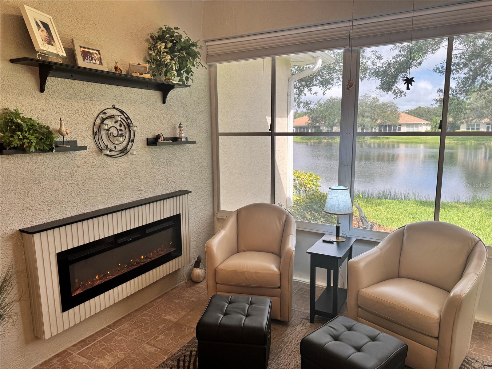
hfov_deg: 71.6
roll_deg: +0.2
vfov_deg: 56.8
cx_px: 246
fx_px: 341
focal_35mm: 24
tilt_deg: -8.6
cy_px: 184
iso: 100
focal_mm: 6.76
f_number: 1.78
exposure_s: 1/120
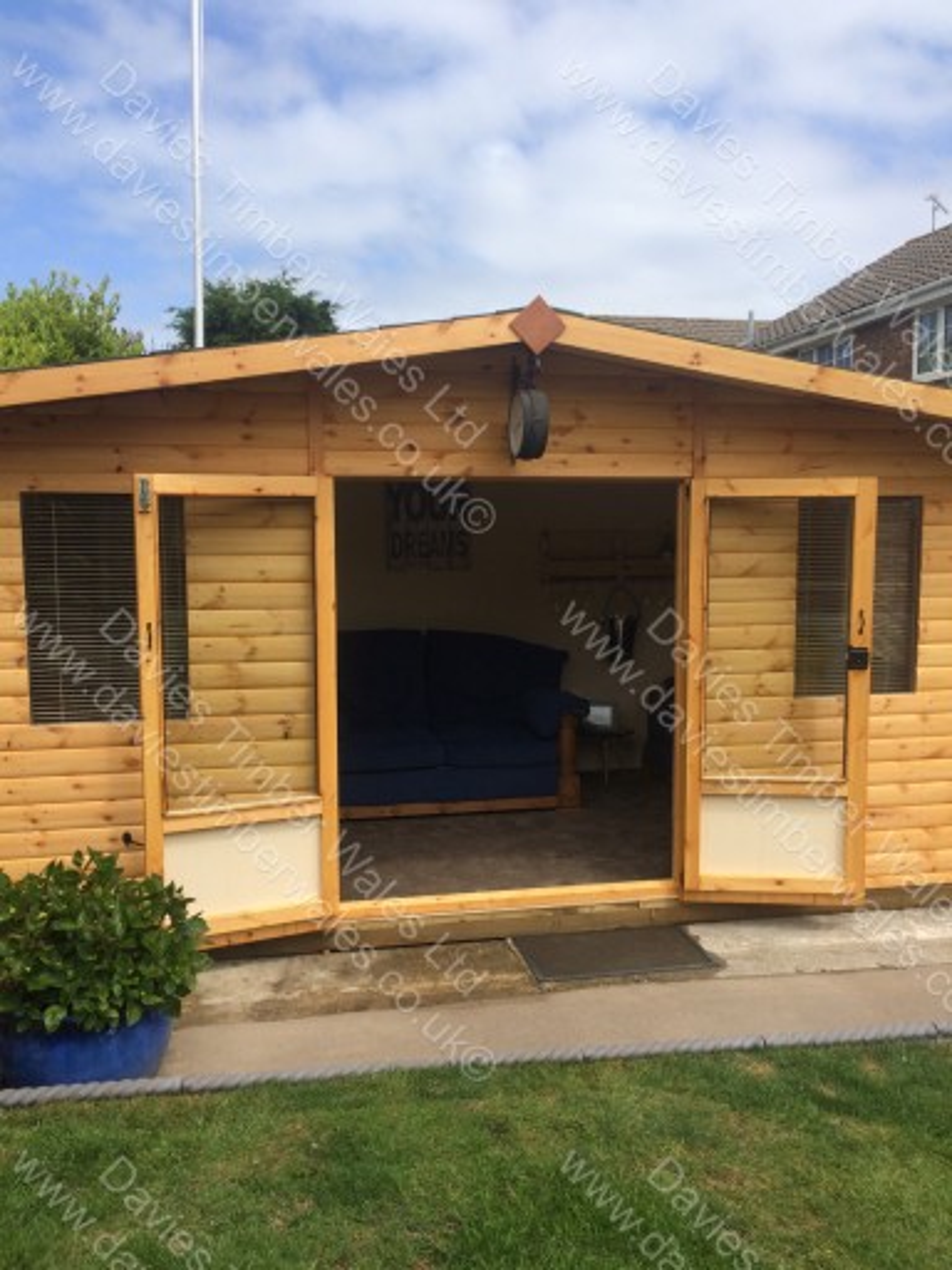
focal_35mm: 29
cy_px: 635
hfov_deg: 48.2
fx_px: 1063
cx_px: 476
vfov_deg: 61.7
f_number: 2.2
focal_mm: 4.15
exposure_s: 1/2283
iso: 32
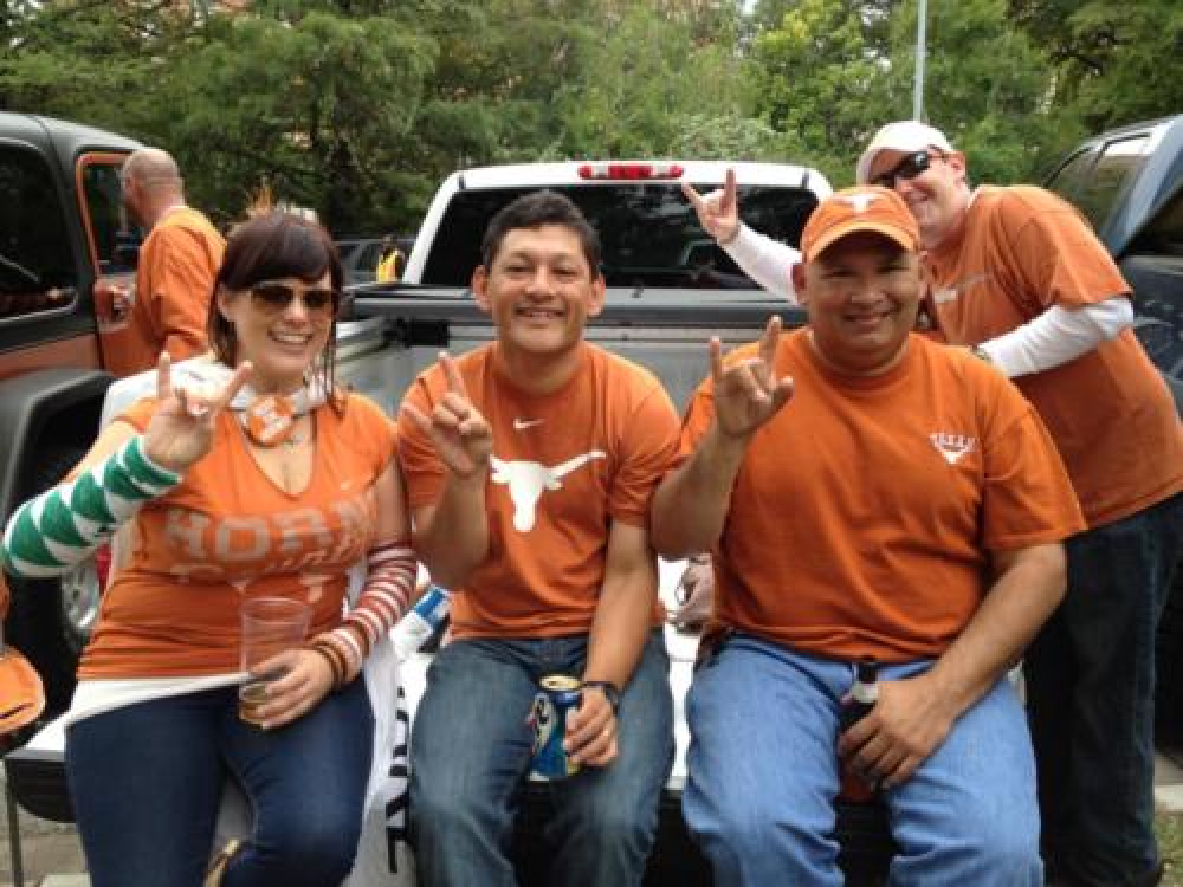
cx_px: 592
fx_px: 1196
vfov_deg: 40.7
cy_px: 444
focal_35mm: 35
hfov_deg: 52.6
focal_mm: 4.28
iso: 64
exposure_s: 1/253
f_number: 2.4
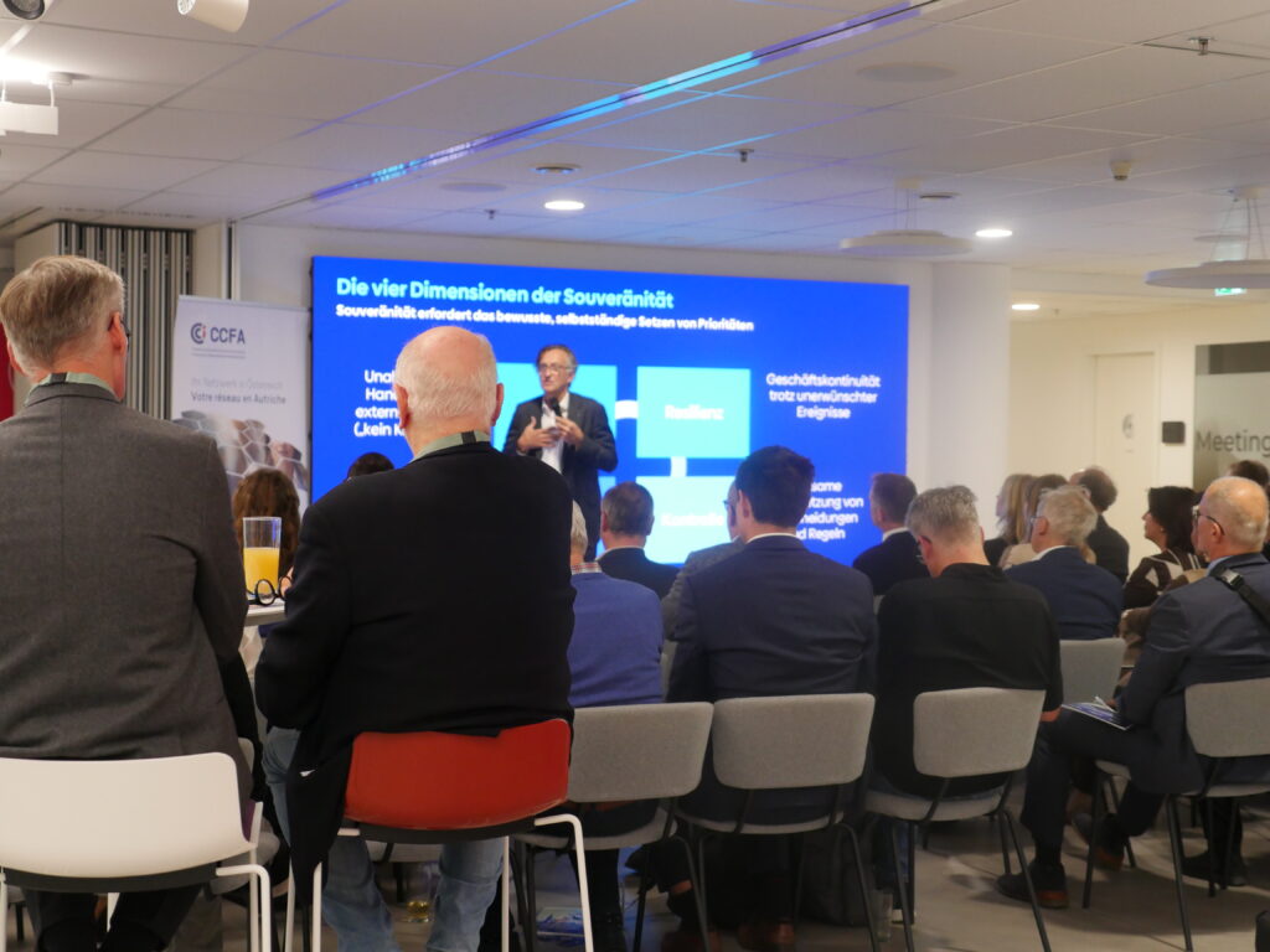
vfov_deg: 27.0
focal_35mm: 54
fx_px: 1981
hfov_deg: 35.5
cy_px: 476
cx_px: 635
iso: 1250
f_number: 2.8
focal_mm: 27
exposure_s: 1/125
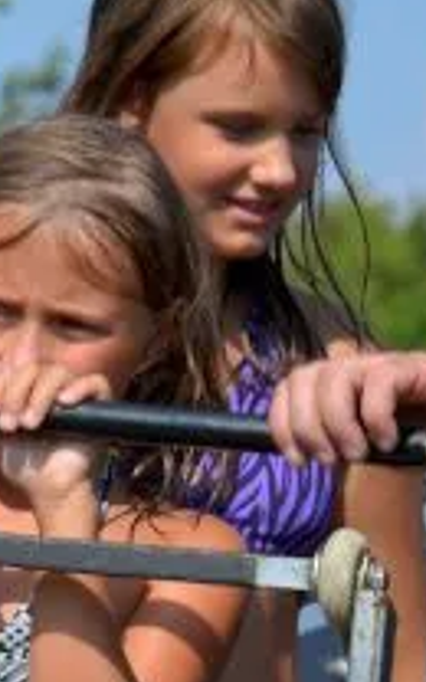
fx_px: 9299
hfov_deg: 2.6
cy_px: 344
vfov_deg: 4.2
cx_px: 72
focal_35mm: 501
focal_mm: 105
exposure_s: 1/320
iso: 100
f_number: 9
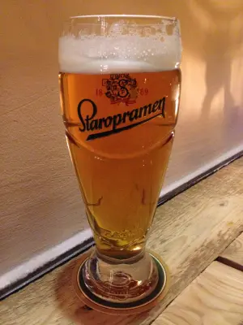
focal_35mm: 33
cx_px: 122
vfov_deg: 55.4
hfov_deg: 42.9
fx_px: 309
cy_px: 162
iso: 800
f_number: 2.4
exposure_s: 1/15
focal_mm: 4.12
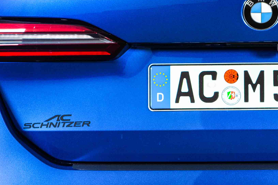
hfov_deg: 8.5
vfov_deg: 5.7
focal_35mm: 243
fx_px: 1877
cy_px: 127
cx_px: 226
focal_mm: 66
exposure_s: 1/160
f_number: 5.6
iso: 500
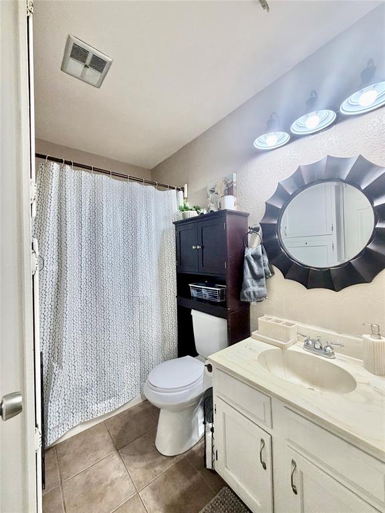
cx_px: 192
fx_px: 208
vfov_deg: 102.1
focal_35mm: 14
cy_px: 256
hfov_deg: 85.7
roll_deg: +1.3
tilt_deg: -0.5
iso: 160
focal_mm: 2.22
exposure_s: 1/120
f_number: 2.2
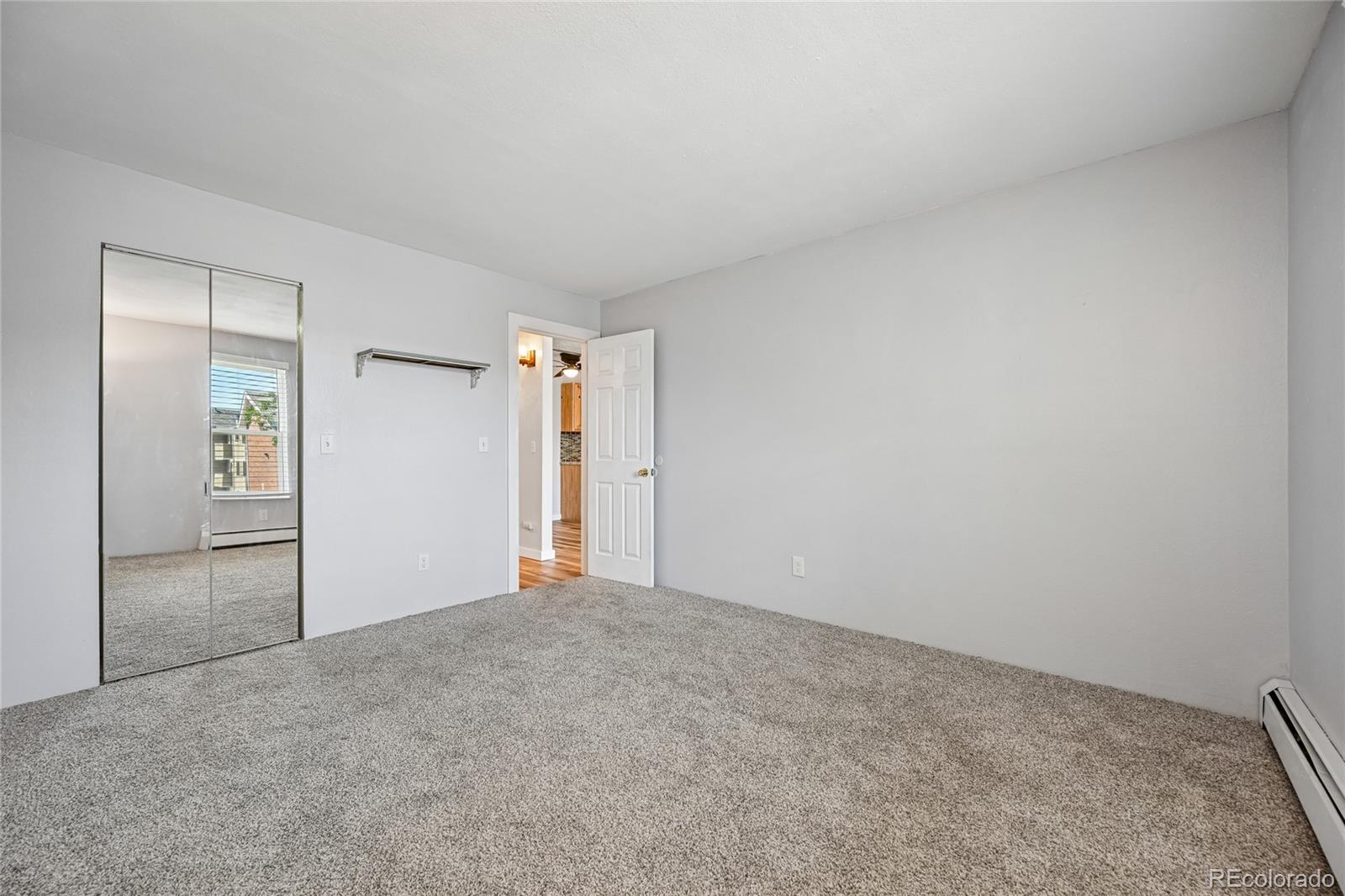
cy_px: 448
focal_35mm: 14
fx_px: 523
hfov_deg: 104.3
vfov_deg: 81.2
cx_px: 672
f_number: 8
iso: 280
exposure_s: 1/15
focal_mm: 14
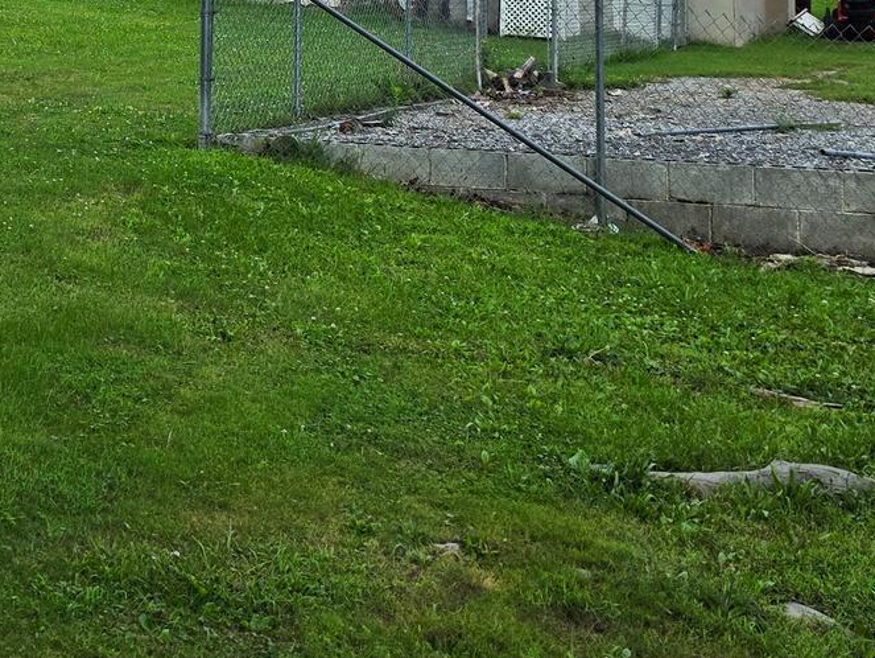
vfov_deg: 19.3
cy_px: -168
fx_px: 1796
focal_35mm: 71
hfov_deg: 26.6
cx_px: 121
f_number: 1.4
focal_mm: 6.5
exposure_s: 1/7329
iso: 64
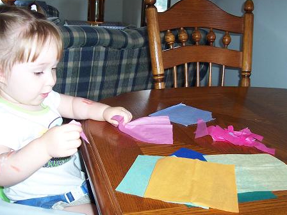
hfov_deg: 44.8
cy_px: 112
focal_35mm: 42
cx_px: 140
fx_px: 348
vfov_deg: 34.3
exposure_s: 1/60
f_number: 2.8
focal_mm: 5.6
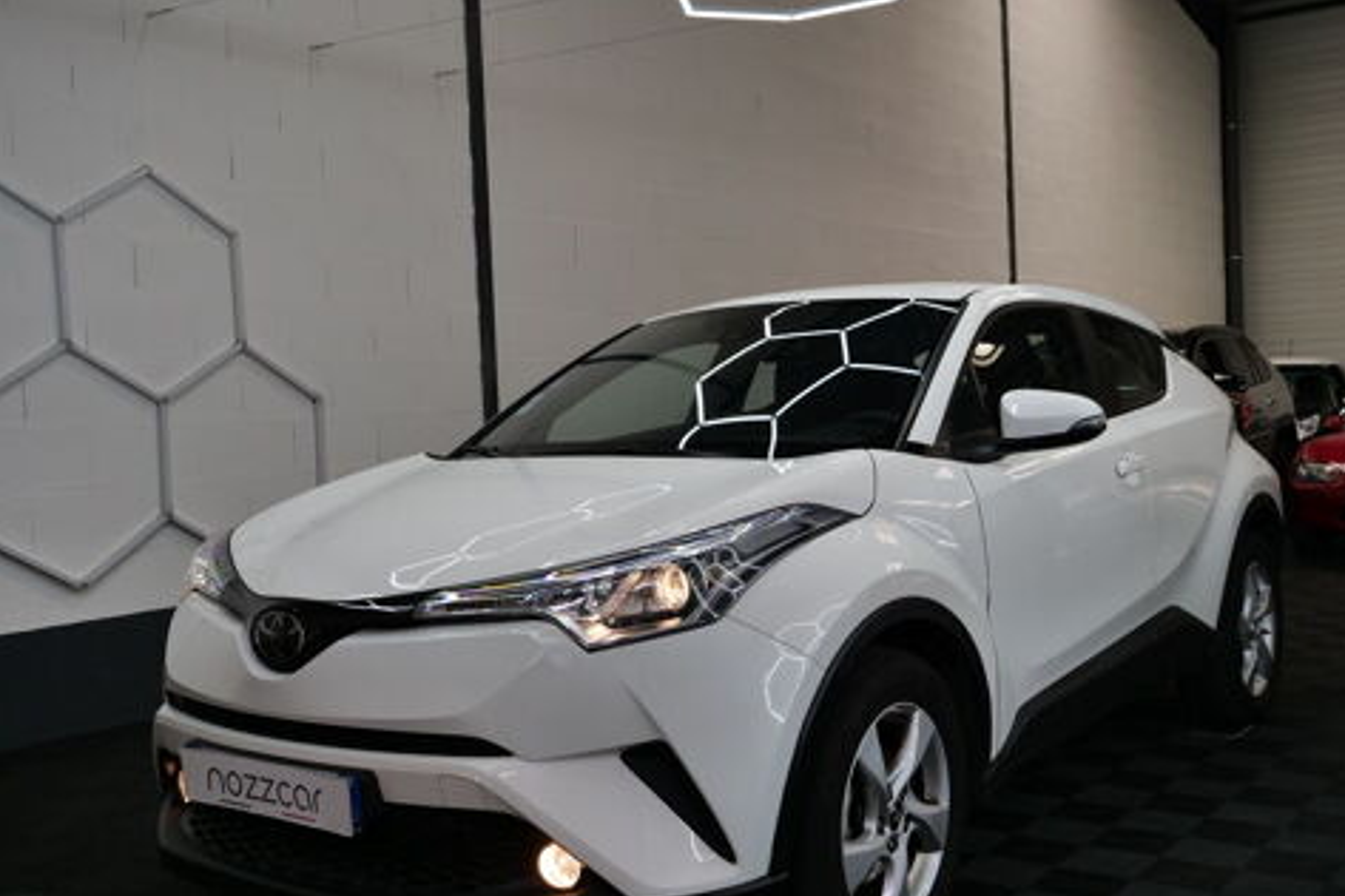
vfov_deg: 35.0
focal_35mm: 38
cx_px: 680
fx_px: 1419
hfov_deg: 50.7
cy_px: 464
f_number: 4
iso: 200
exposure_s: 1/80
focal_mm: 18
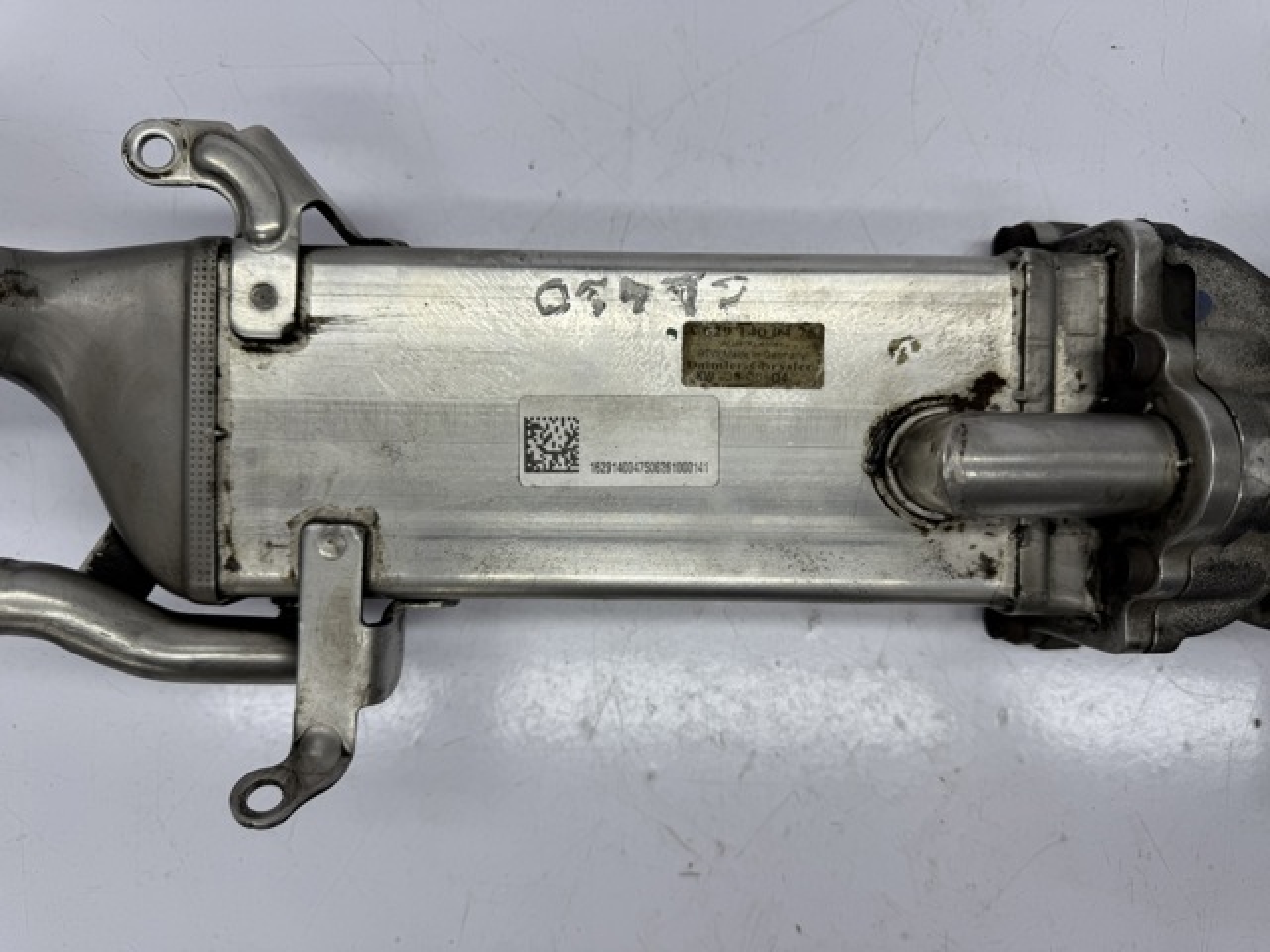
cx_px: 635
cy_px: 476
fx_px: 881
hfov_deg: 71.6
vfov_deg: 56.8
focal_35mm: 24
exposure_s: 1/1091
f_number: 1.78
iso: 80
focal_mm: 6.76
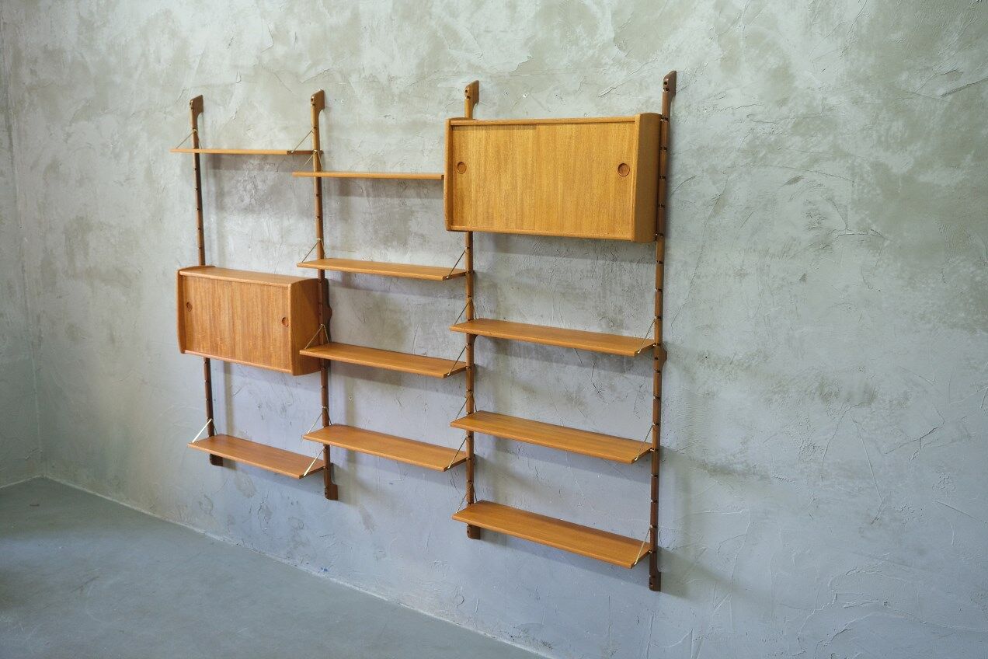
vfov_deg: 43.6
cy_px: 330
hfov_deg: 61.9
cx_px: 494
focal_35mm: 30
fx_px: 823
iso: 1250
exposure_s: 1/28
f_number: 4
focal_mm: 20.2
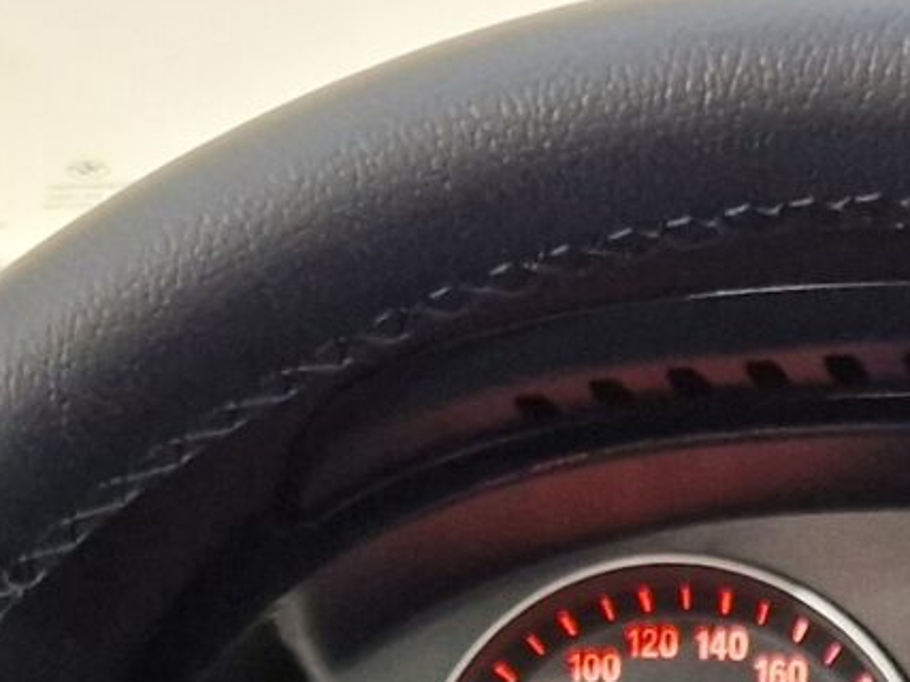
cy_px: 1581
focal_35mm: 138
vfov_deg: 9.6
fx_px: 3627
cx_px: 912
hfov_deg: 14.1
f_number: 1.8
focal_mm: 6.4
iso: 500
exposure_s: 1/33
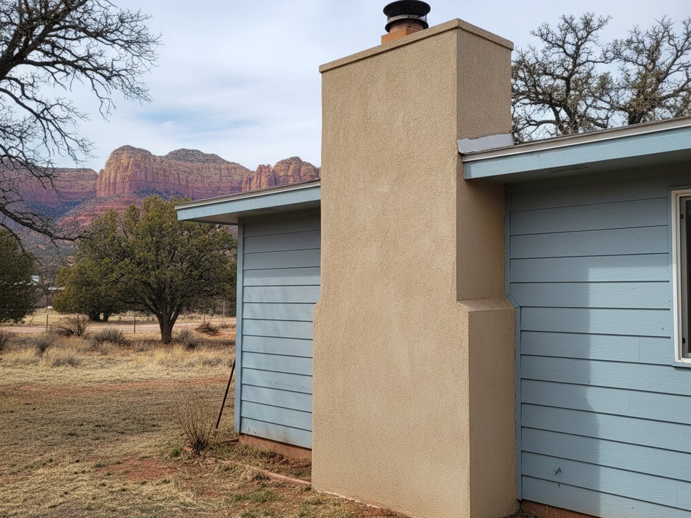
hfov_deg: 71.6
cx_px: 346
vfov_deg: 56.8
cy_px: 259
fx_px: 479
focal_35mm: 24
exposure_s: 1/1246
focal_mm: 6.8
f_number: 1.78
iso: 688
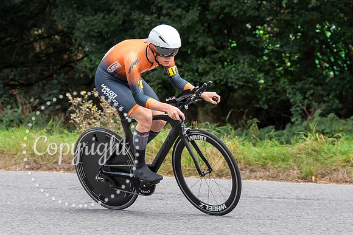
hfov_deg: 9.7
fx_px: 2083
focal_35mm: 212
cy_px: 94
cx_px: 164
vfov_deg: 6.5
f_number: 4
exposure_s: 1/1000
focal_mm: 93
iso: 500
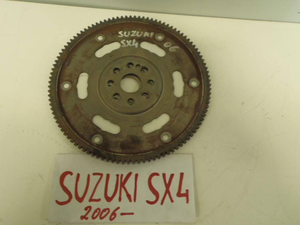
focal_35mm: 28
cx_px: 150
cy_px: 112
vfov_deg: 49.7
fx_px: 243
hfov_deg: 63.4
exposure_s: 1/5
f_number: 3.5
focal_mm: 5
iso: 200
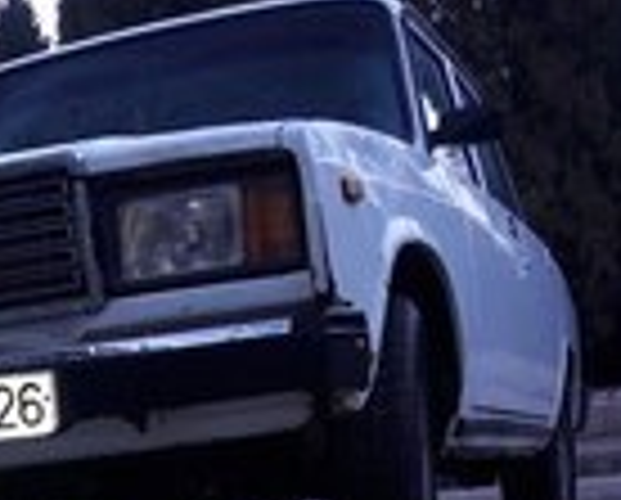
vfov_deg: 15.0
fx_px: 1805
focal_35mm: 98
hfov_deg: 18.9
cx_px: -32
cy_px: 676
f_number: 1.9
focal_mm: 3.7
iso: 50
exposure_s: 1/33
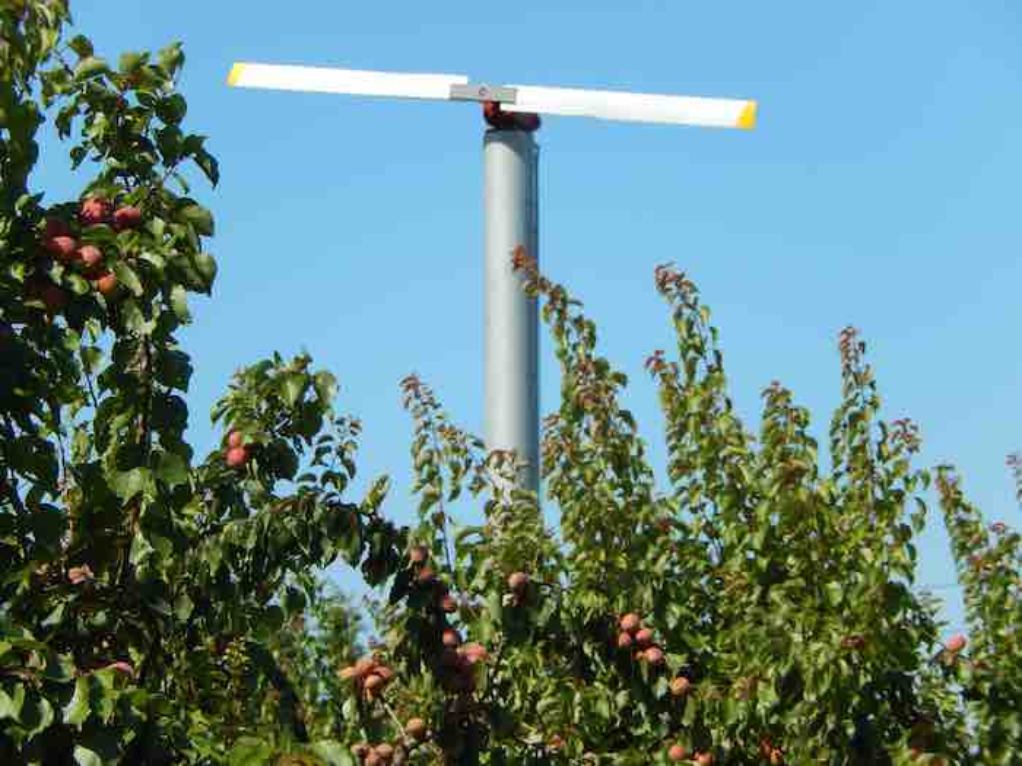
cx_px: 511
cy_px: 383
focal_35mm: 169
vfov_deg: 8.8
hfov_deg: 11.7
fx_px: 4990
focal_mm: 30.3
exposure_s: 1/500
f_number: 5.7
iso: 125
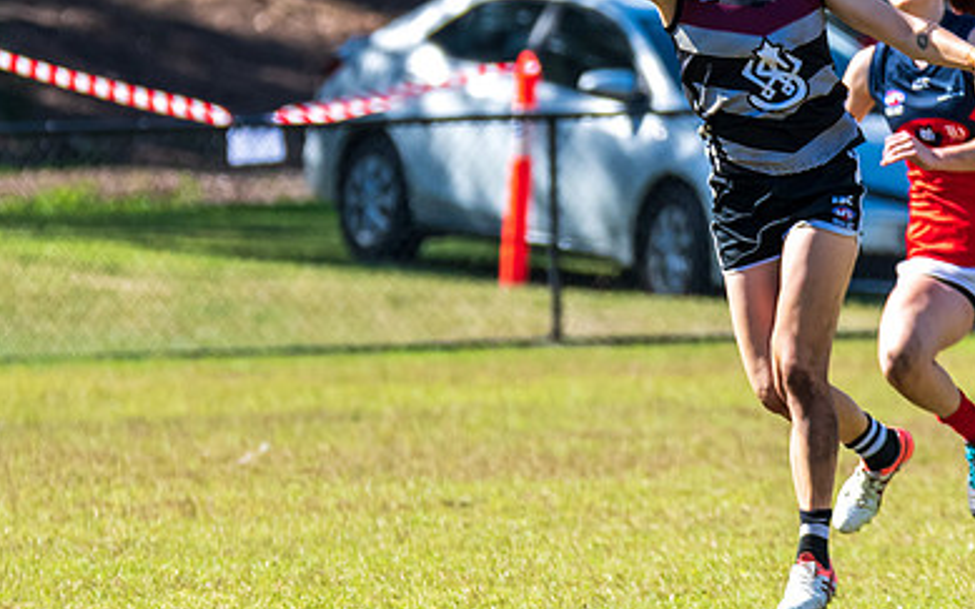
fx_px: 24097
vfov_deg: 1.4
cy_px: 187
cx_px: 494
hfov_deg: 2.3
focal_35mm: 907
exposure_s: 1/2000
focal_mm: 350
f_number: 6.3
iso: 800
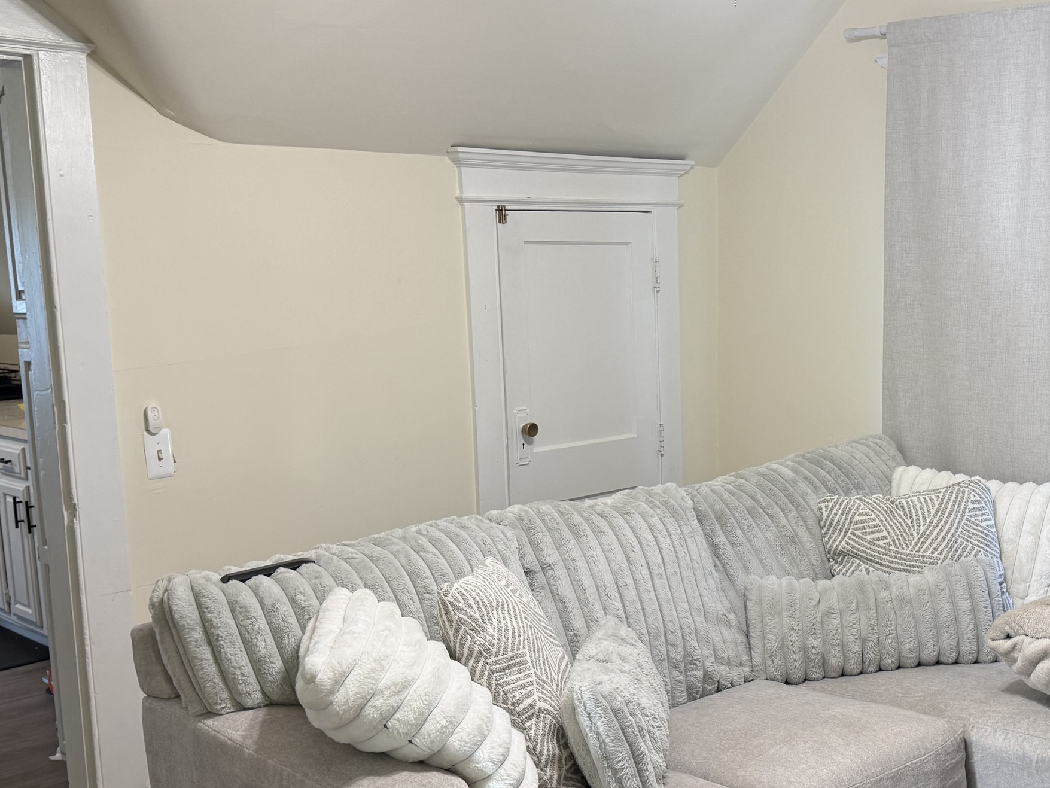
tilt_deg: -8.1
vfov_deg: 34.3
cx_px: 708
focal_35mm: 42
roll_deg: +0.8
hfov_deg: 44.1
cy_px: 467
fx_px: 1274
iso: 125
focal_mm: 6.76
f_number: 1.78
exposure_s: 1/120
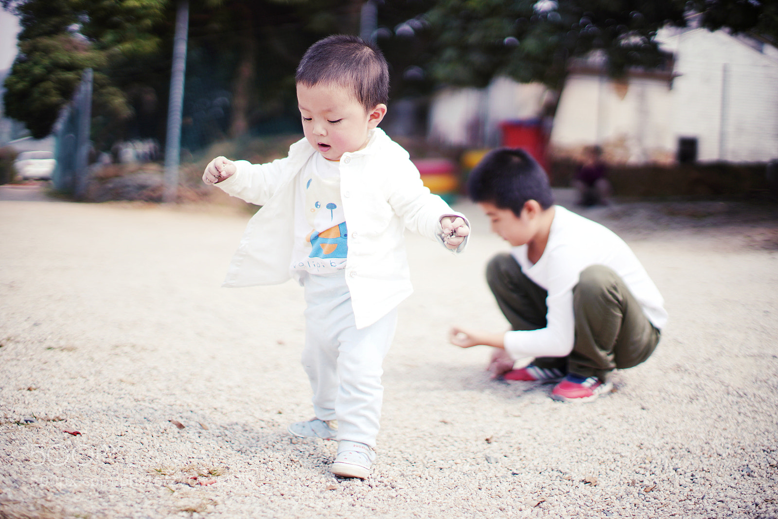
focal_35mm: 50
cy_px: 260
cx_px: 389
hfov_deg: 39.6
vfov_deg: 27.0
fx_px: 1081
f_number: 1.3
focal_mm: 50
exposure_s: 1/8000
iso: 100
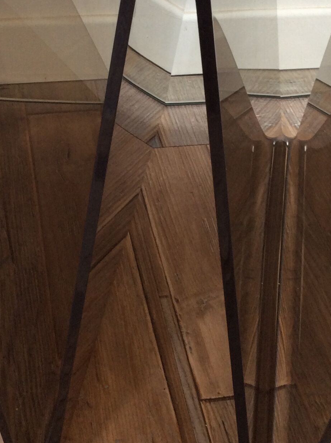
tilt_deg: -32.4
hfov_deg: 21.9
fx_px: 856
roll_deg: -3.4
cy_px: 124
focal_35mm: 67
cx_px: 186
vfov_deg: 28.7
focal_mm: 3.3
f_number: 2.4
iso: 50
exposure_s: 1/25
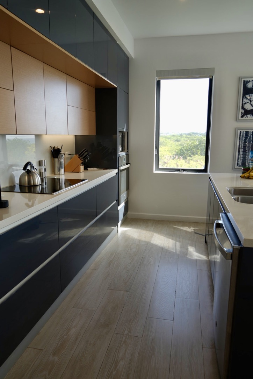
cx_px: 126
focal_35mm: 27
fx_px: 284
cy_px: 190
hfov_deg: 48.0
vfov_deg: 67.4
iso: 50
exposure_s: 1/50
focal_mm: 18
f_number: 3.5
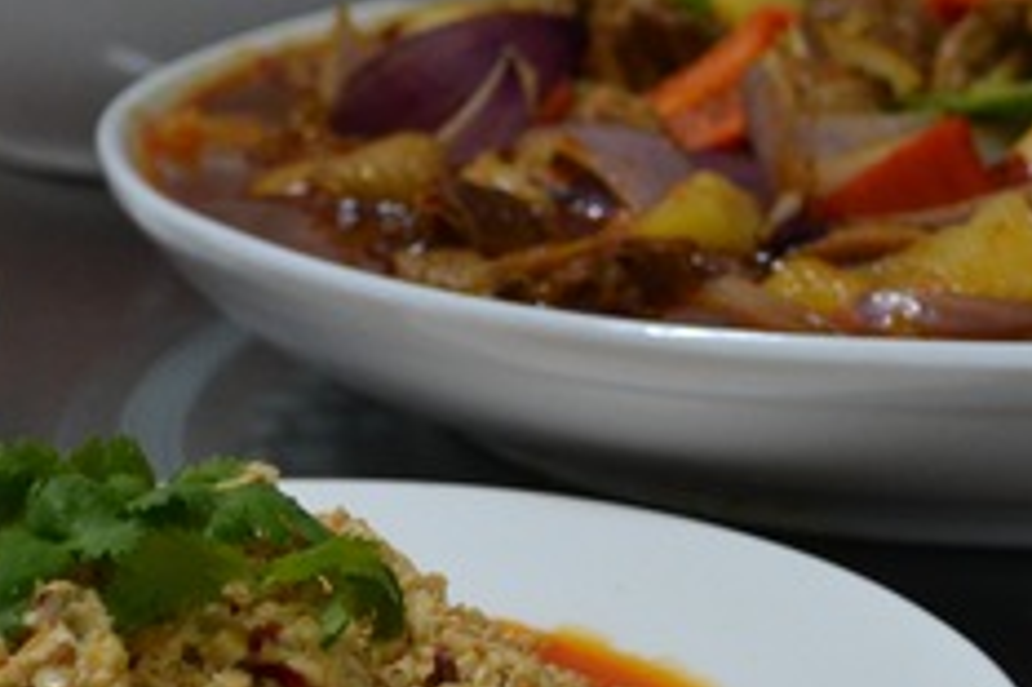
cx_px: 890
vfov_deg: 10.8
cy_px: 523
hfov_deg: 16.1
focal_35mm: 126
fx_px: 3609
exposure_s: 1/15
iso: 1000
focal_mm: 28
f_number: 4.5
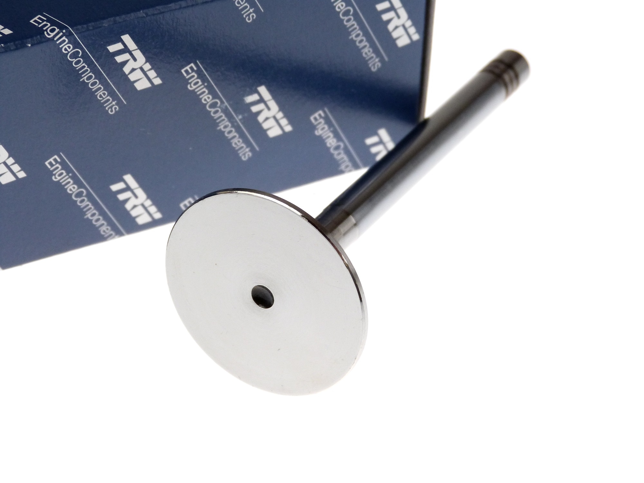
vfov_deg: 12.6
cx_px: 322
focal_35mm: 118
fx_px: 2195
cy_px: 242
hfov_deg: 16.7
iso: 250
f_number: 3.5
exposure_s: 1/250
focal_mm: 21.2
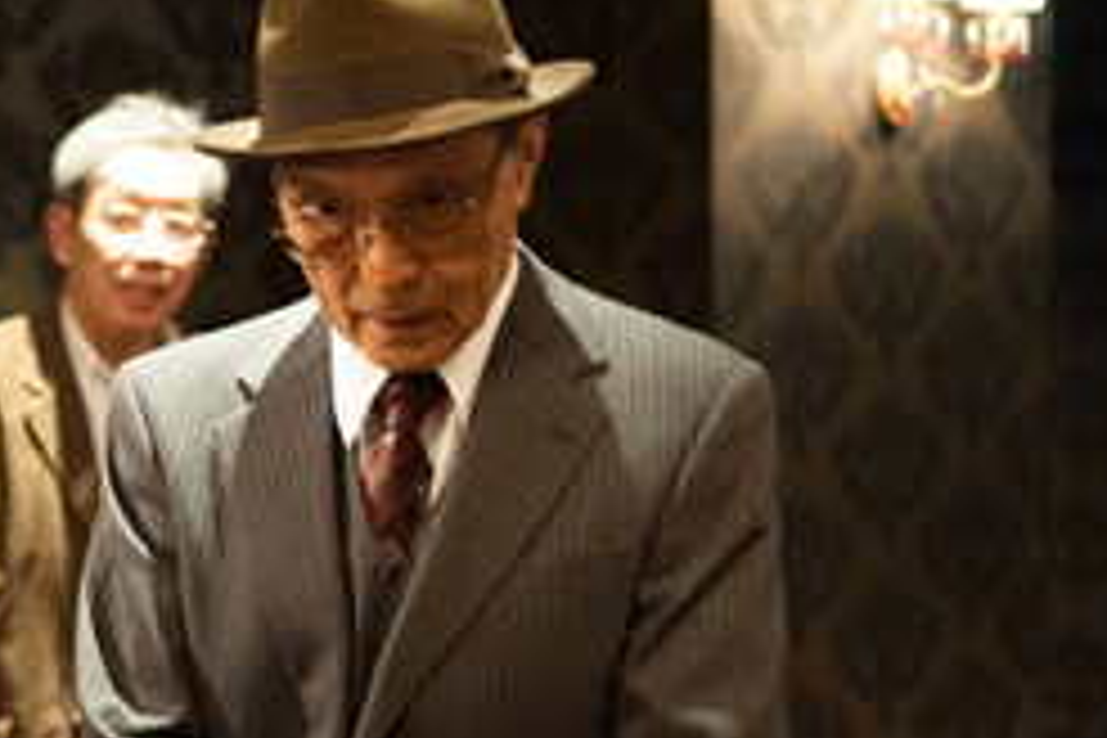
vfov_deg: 15.0
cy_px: 400
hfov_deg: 22.0
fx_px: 2798
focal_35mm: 91
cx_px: 158
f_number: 2.8
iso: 2500
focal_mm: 35
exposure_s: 1/100
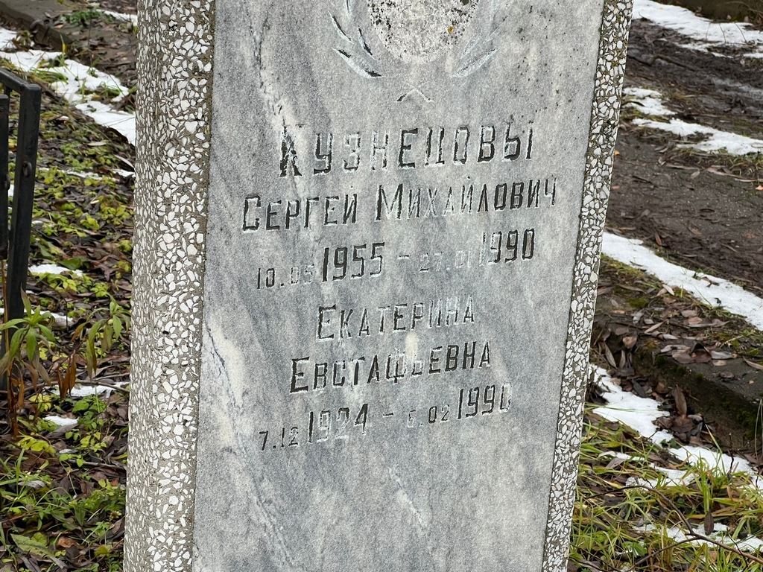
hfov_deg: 25.3
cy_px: 286
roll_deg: -4.1
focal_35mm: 77
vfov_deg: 19.1
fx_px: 1697
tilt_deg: -18.6
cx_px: 382
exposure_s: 1/99
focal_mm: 9
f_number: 2.8
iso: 64
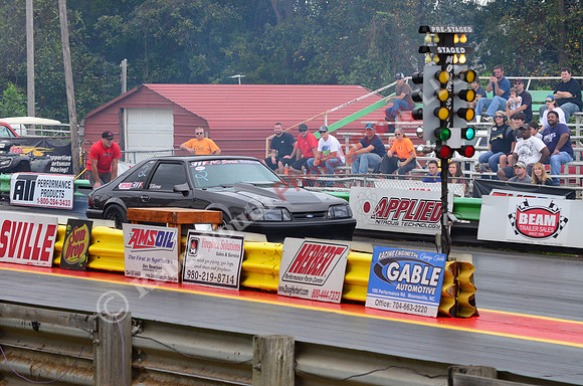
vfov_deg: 9.1
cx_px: 292
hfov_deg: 13.7
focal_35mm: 150
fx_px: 2424
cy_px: 193
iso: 1000
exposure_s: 1/1000
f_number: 8
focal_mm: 100
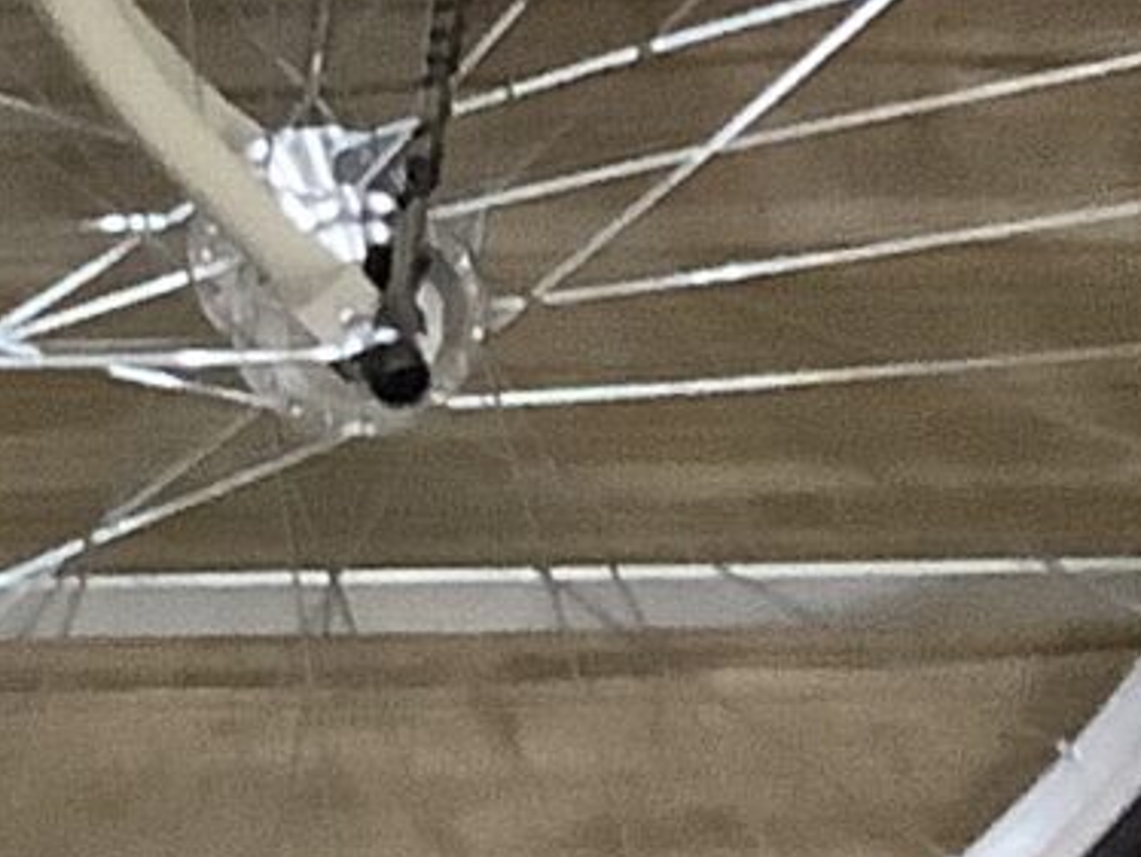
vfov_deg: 7.0
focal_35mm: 212
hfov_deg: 8.7
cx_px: -1376
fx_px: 6992
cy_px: -226
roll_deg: +0.8
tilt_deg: -16.1
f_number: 2.4
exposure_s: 1/30
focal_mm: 3.3
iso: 320
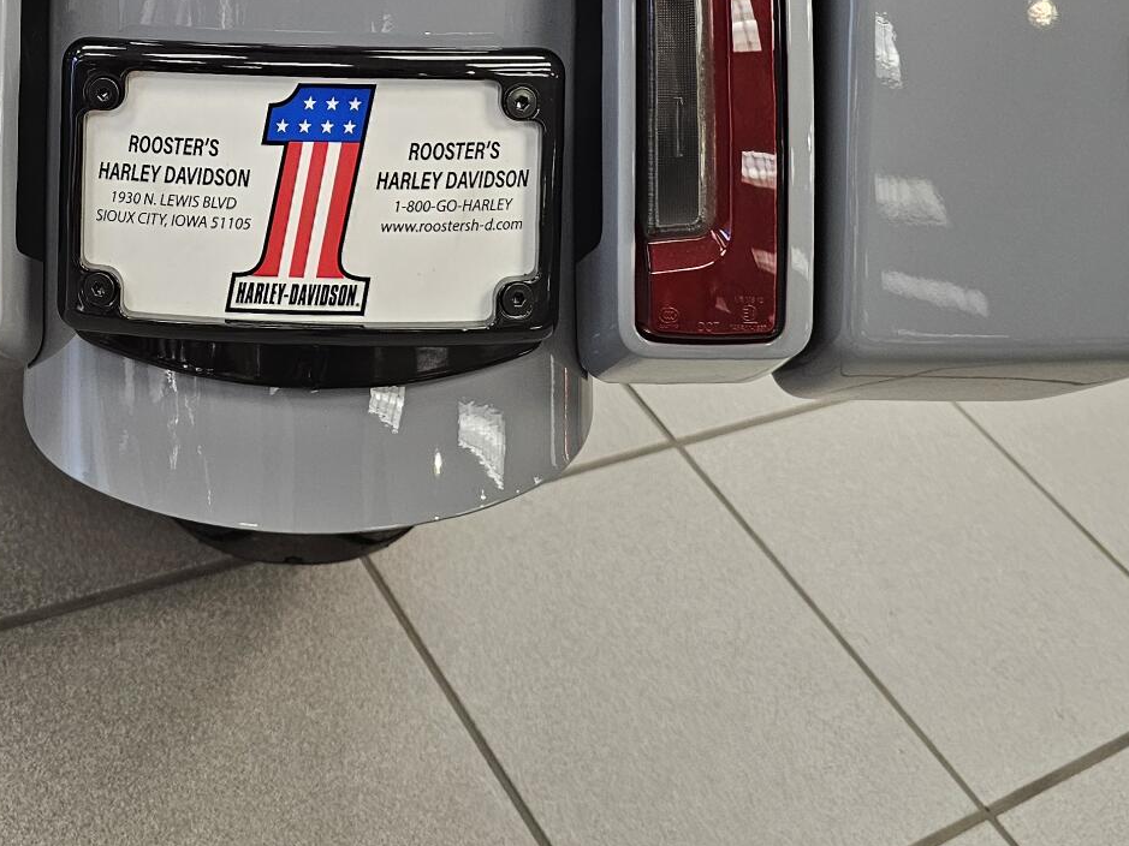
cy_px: -29
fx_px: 1598
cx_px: 263
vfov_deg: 27.7
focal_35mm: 49
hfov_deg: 37.8
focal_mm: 6.3
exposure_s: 1/120
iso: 250
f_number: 1.7
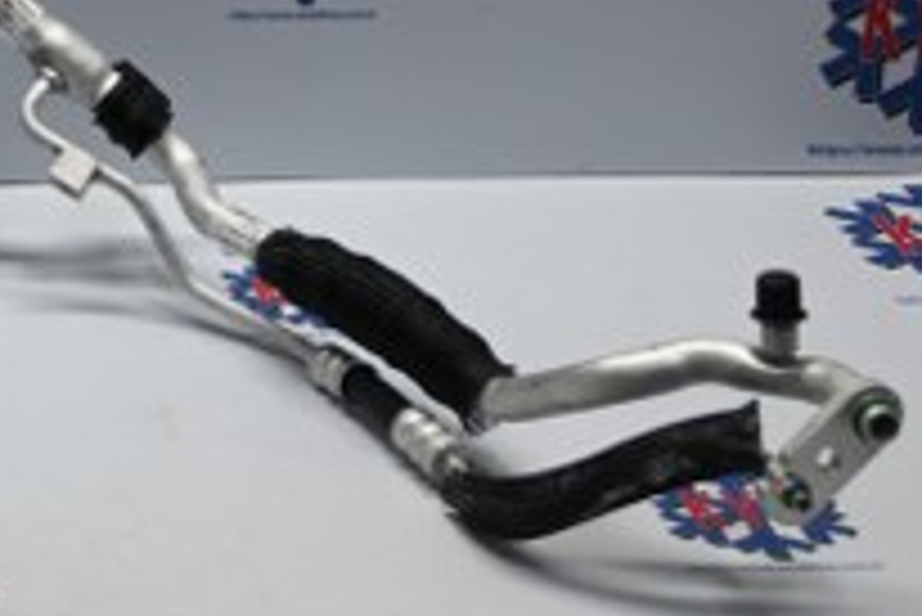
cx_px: -297
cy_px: -72
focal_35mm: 121
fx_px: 3094
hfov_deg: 16.0
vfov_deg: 11.2
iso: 220
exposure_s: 1/40
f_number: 4.5
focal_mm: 27.5
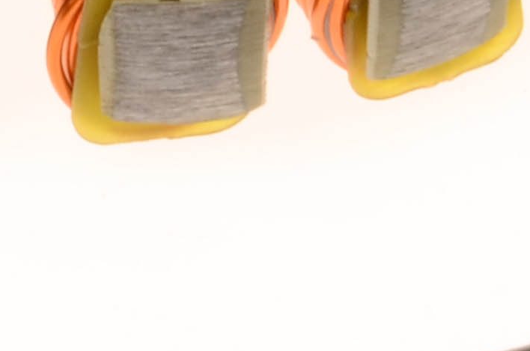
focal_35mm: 1618
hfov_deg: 1.3
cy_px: -674
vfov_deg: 0.8
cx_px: 167
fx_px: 23779
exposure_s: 1/1.6
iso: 100
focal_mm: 155
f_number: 36
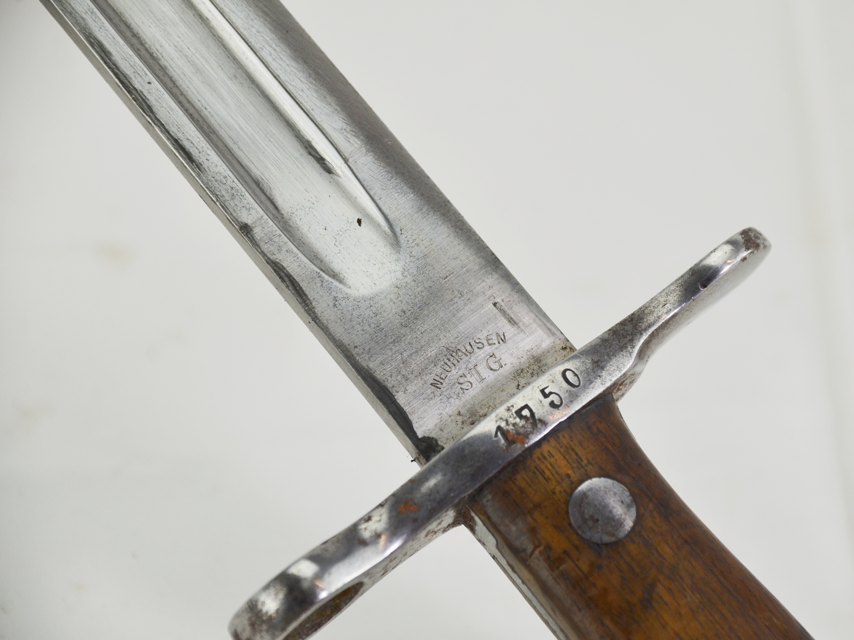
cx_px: 470
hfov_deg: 9.0
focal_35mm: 221
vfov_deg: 6.7
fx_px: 5441
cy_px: 320
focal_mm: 135
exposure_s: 1/250
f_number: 5.6
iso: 500
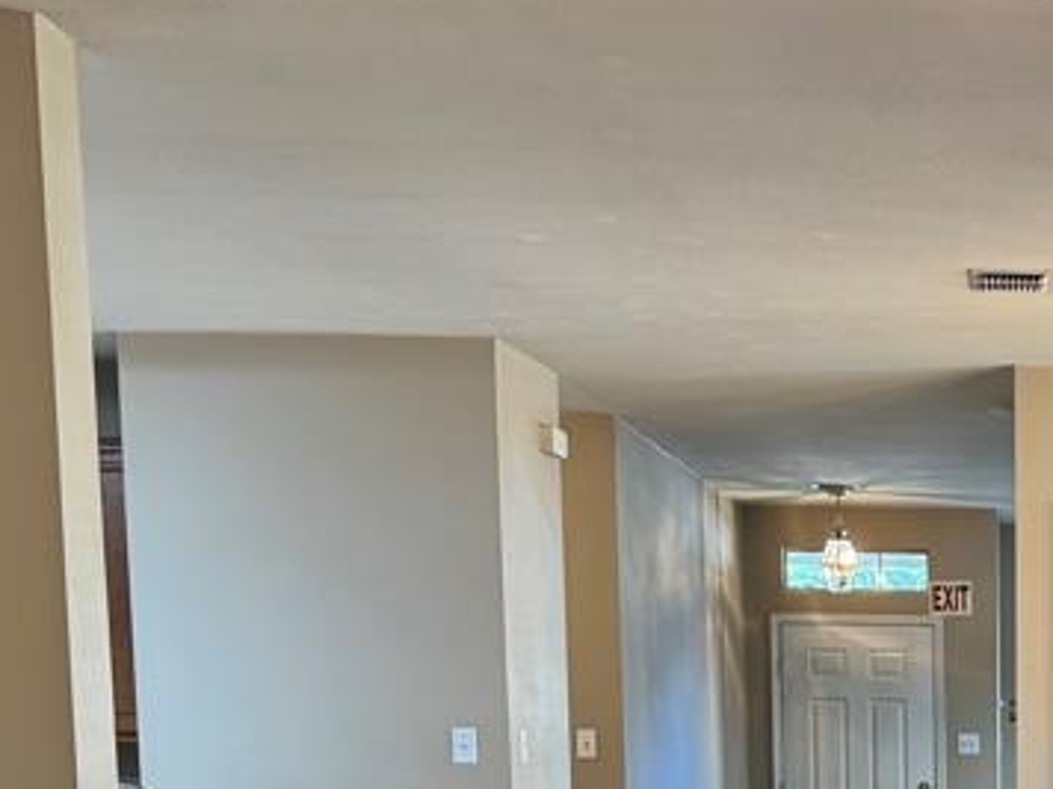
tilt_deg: -6.9
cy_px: 978
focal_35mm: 69
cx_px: 1154
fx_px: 2099
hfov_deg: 26.0
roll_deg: -0.1
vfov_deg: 19.9
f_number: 1.78
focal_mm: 6.76
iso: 250
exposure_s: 1/60
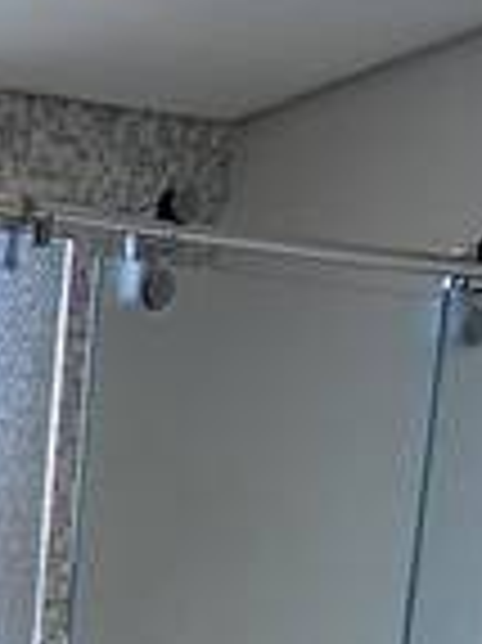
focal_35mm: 98
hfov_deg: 10.6
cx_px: -955
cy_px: 1229
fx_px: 1822
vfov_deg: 16.2
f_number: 2.2
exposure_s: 1/120
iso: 64
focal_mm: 1.74
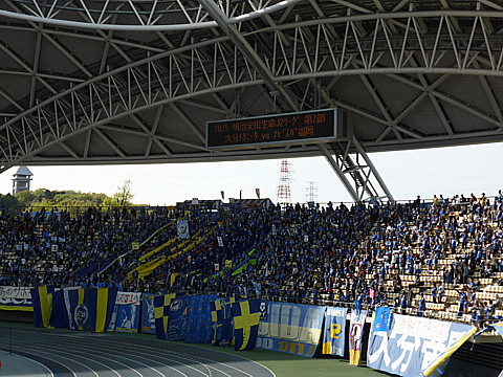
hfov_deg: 27.8
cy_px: 188
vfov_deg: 21.0
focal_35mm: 70
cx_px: 252
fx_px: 1017
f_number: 5
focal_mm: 12.5
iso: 125
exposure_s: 1/500
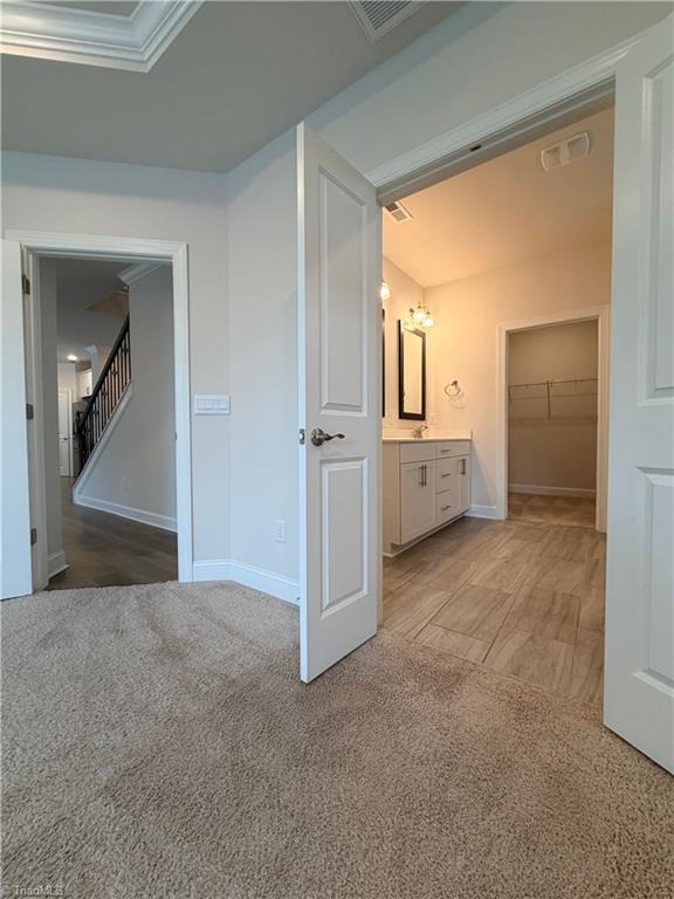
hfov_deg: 85.7
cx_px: 337
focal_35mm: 14
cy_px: 450
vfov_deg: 102.1
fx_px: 363
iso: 200
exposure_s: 1/120
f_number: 2.2
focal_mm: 2.22
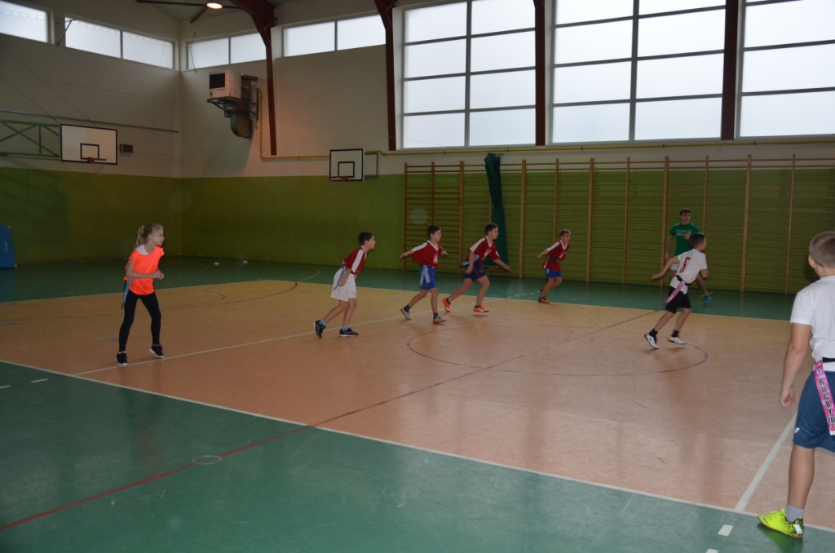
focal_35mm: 33
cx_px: 418
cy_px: 276
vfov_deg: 39.8
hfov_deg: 57.3
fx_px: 764
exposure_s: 1/125
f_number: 3.8
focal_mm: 22
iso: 250
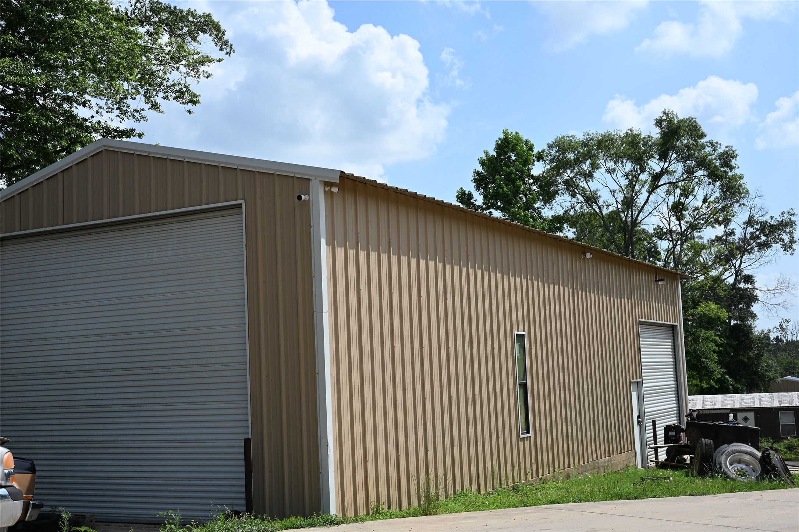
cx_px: 400
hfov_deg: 42.7
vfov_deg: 29.2
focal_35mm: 46
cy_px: 266
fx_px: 1021
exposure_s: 1/250
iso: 125
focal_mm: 46
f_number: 11
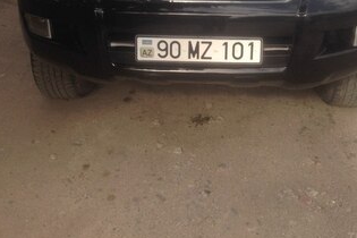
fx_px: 535
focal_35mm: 54
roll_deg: -0.2
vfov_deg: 23.4
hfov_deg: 36.8
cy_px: -28
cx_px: 205
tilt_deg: -13.3
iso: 50
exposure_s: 1/565
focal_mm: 4.12
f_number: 2.4
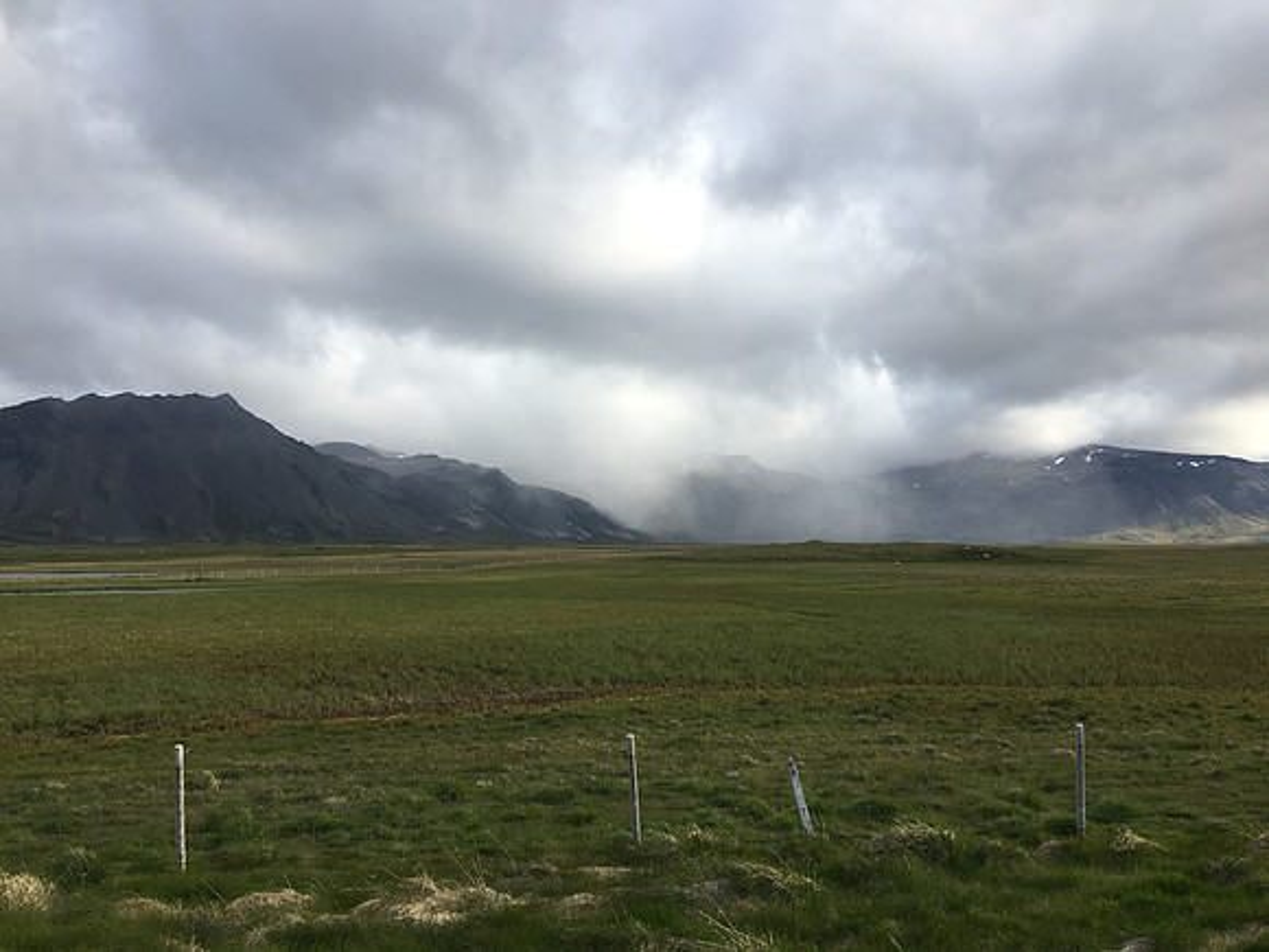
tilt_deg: -0.9
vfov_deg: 48.2
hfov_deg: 61.7
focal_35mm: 29
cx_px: 634
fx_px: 1063
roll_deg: -0.7
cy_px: 476
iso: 25
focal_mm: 4.15
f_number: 2.2
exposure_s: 1/962
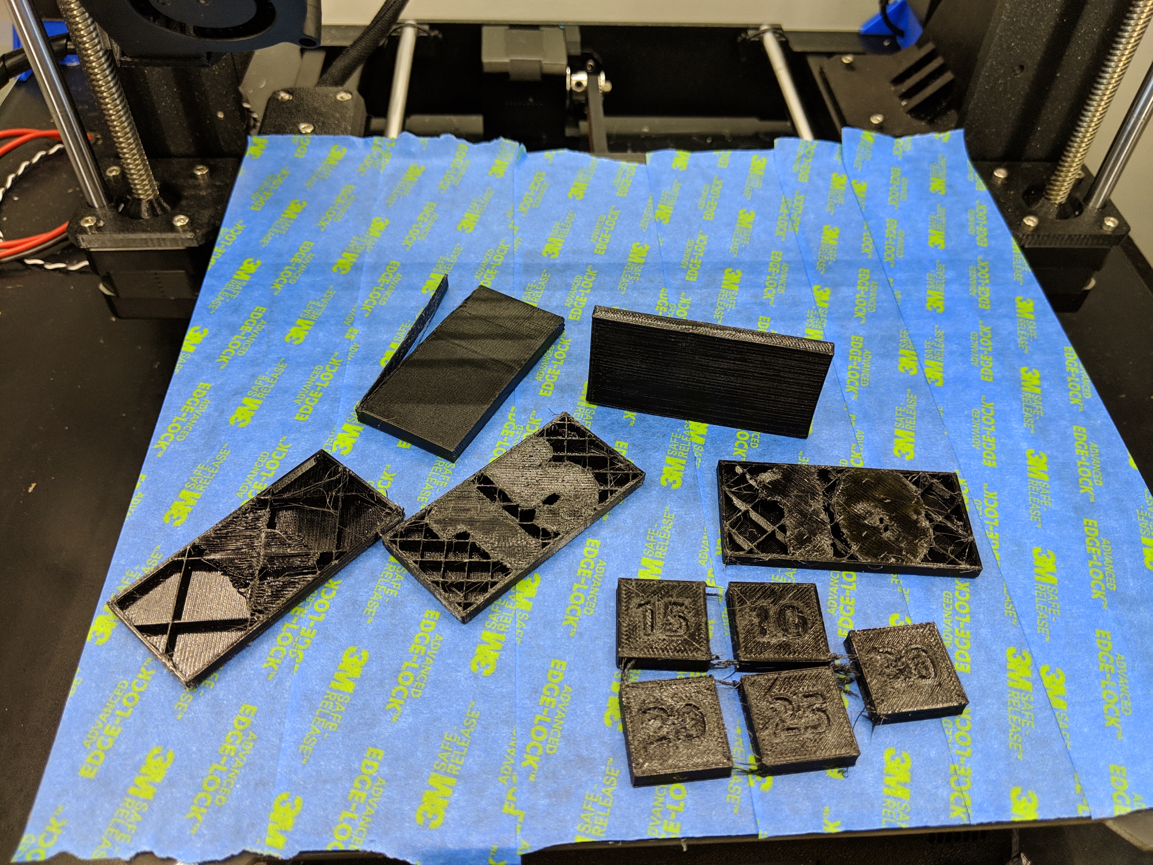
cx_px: 576
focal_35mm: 27
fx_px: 899
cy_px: 432
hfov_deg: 65.3
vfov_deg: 51.4
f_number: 1.8
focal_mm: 4.44
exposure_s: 1/120
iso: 217
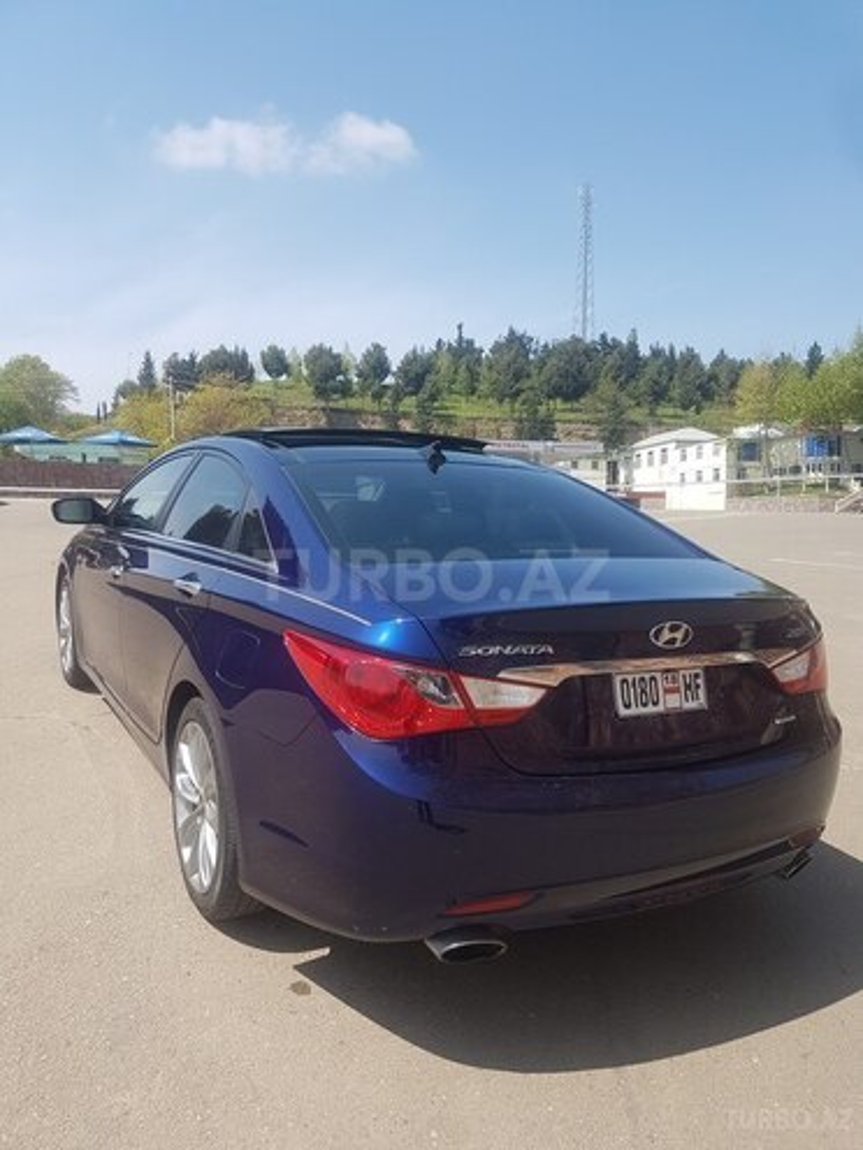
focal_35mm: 26
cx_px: 432
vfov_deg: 67.3
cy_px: 575
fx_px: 864
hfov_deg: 53.1
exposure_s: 1/1460
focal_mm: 4.2
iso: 40
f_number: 1.7
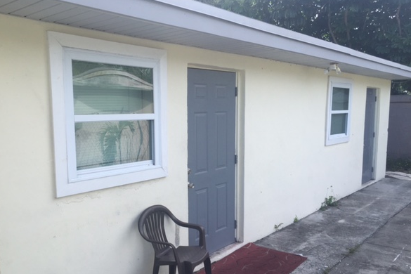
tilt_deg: -7.4
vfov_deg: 39.9
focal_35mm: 33
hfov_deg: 57.2
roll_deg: -1.2
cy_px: 155
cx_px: 189
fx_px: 377
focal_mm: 4.15
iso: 32
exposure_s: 1/581
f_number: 2.2
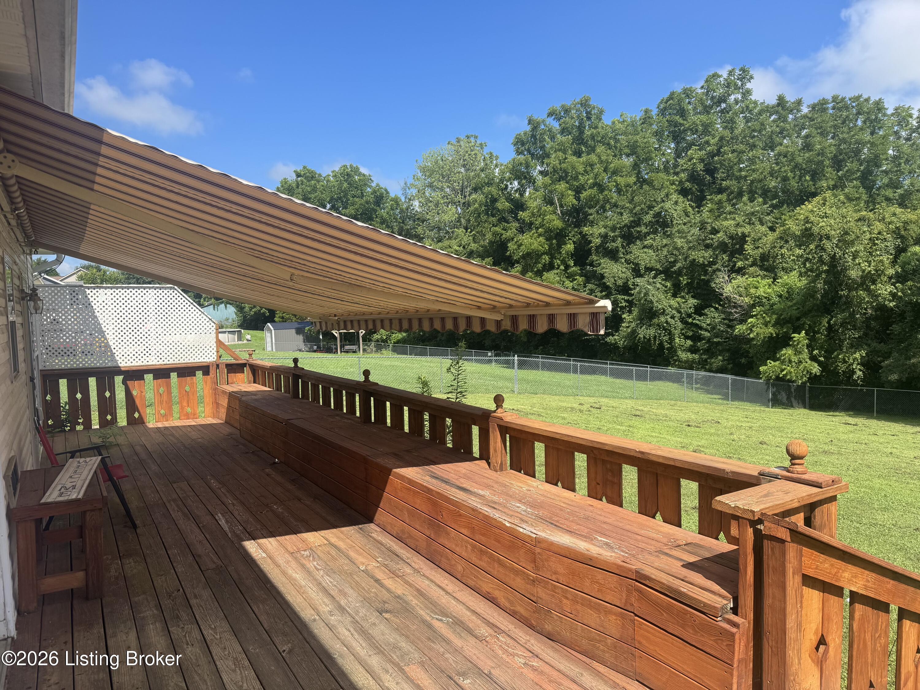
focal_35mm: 24
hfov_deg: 71.6
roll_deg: +2.1
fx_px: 638
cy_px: 345
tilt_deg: -3.1
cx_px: 460
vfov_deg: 56.8
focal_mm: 6.76
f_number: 1.78
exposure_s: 1/2331
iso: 80
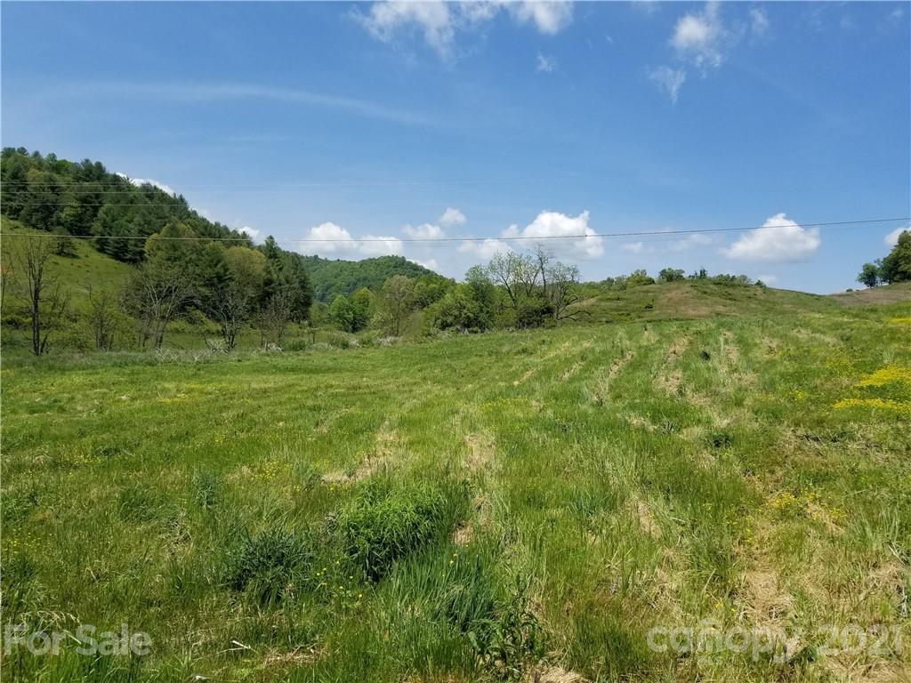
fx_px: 684
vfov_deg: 53.1
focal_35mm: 26
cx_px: 456
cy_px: 342
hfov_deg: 67.3
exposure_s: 1/3184
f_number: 1.7
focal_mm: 4.25
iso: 50
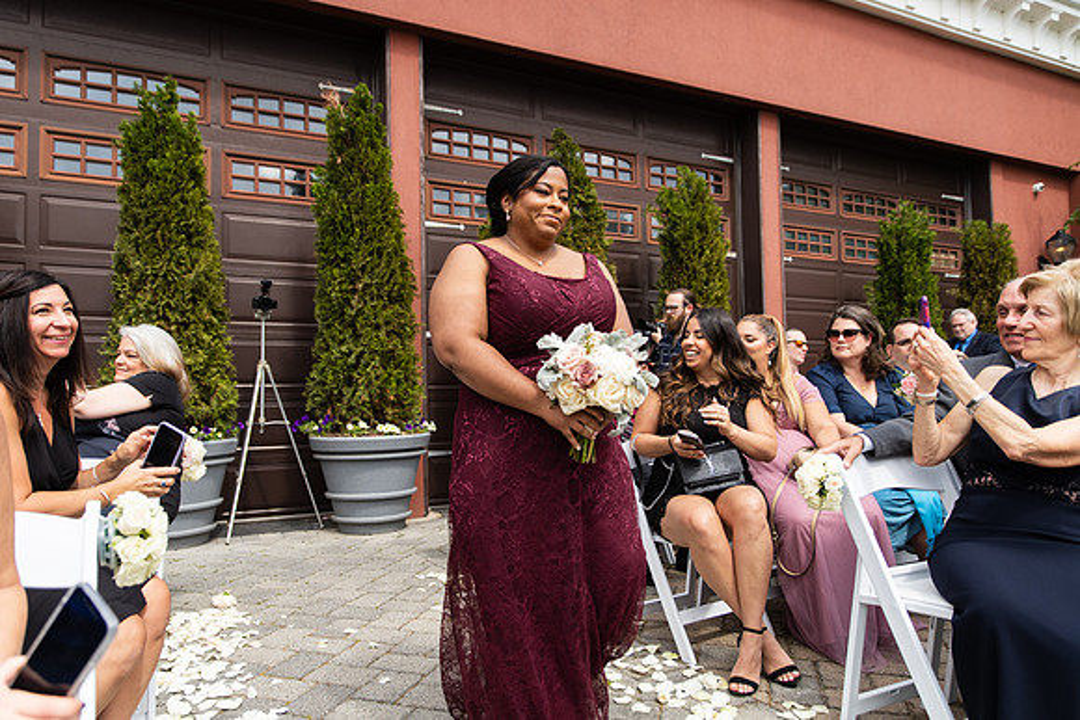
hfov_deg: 73.7
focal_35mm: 24
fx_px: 720
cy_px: 360
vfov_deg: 53.2
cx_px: 540
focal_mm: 24
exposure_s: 1/1000
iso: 125
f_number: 2.8
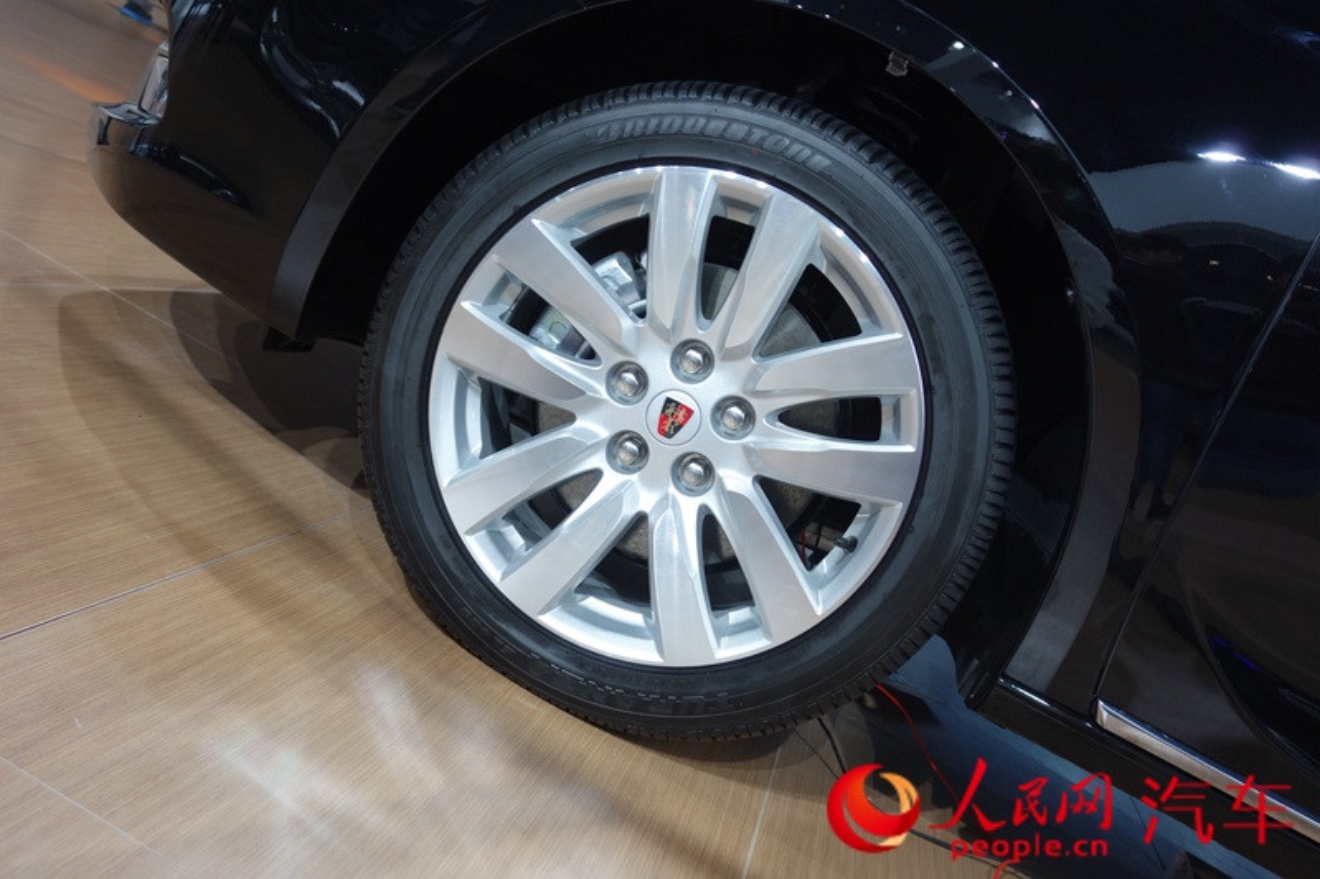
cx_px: 660
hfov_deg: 47.4
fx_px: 1503
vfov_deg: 32.6
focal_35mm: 41
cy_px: 440
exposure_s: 1/100
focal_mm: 15.1
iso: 200
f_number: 2.8
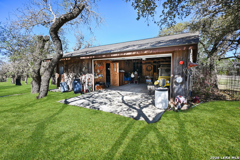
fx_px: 120
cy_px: 80
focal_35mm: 18
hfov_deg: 90.0
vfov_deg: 67.4
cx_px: 120
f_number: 3.5
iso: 100
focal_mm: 12
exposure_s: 1/800
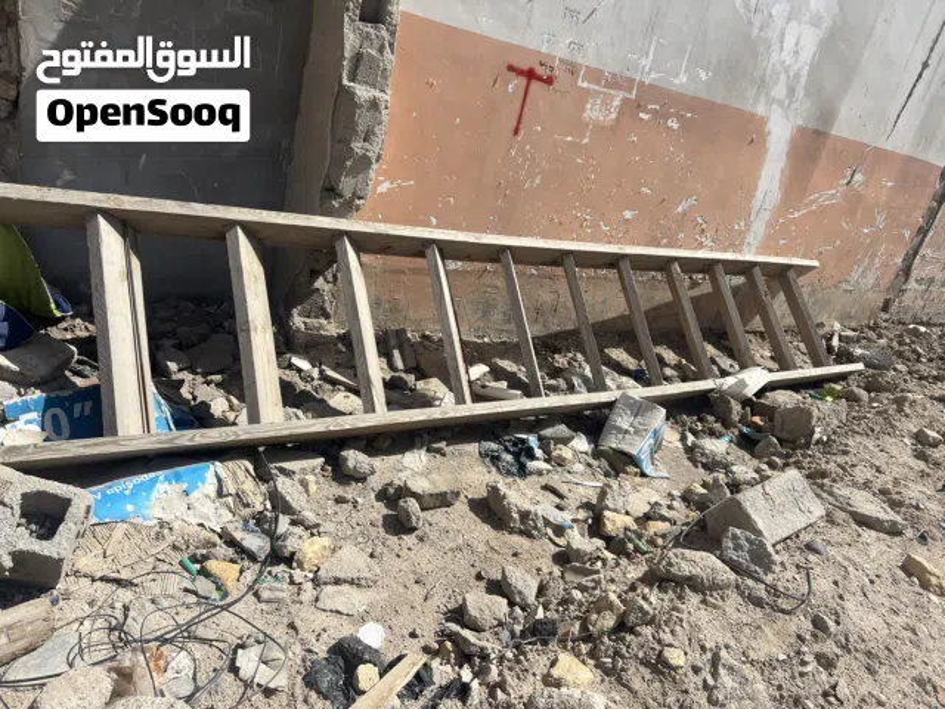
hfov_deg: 67.3
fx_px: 710
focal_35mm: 26
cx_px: 472
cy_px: 354
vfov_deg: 53.1
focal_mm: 5.7
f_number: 1.5
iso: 50
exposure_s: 1/5882
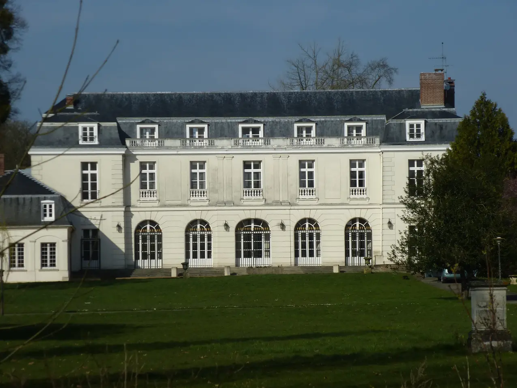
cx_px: 260
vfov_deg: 8.1
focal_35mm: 183
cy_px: 195
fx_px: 2733
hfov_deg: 10.8
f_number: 5.4
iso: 100
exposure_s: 1/1000
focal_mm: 32.6
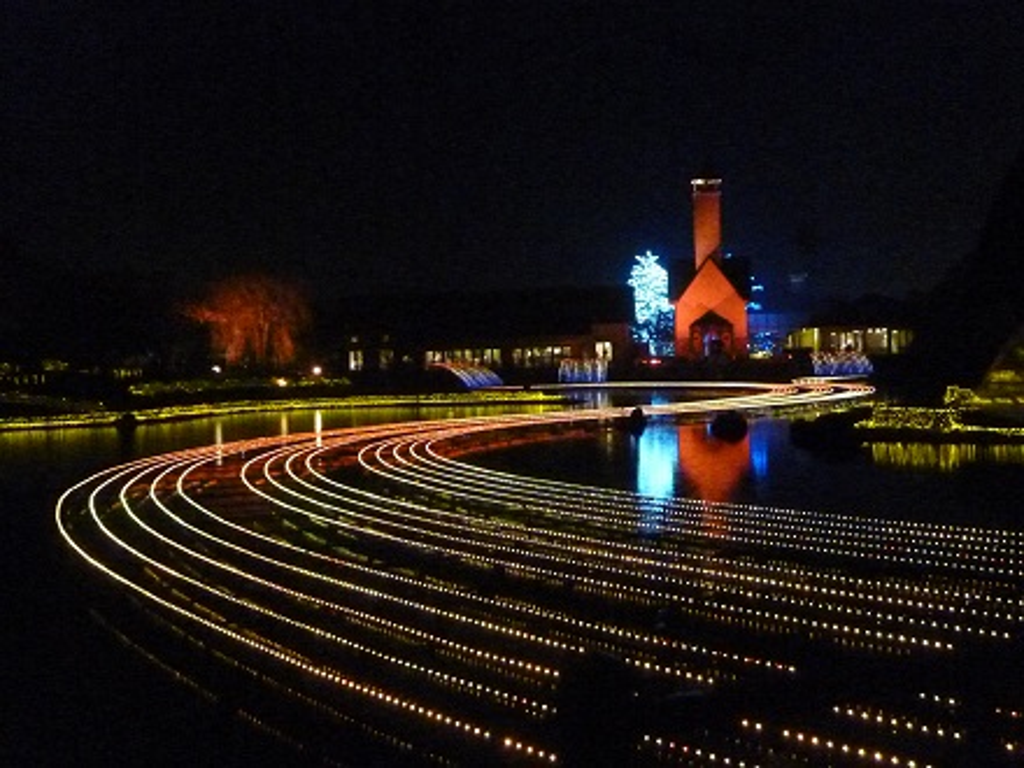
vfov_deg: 30.3
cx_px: 512
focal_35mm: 48
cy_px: 384
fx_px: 1420
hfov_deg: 39.7
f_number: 4
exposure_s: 1/15
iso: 1600
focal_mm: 8.6
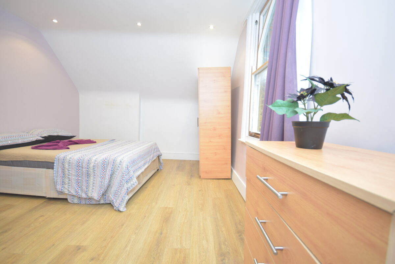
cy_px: 132
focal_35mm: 15
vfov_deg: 77.4
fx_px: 165
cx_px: 198
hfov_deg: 100.4
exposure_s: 1/8
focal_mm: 10
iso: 100
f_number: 4
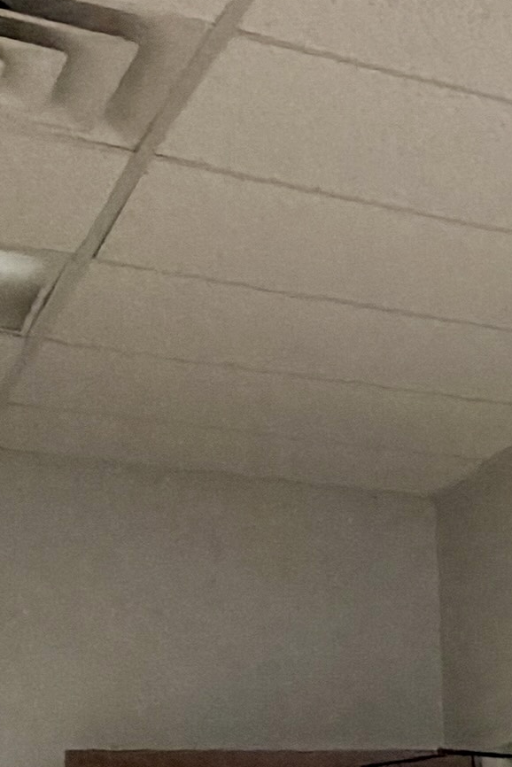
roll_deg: +2.3
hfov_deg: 10.0
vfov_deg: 19.9
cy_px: 927
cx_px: 1594
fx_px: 2046
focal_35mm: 96
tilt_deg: +0.0
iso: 250
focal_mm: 2.22
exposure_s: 1/60
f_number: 2.2
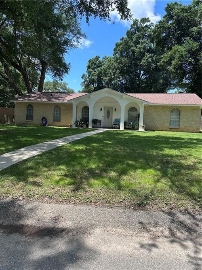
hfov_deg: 56.8
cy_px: 135
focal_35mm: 24
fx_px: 187
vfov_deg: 71.6
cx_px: 101
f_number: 1.78
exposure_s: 1/2203
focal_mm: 6.86
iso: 80
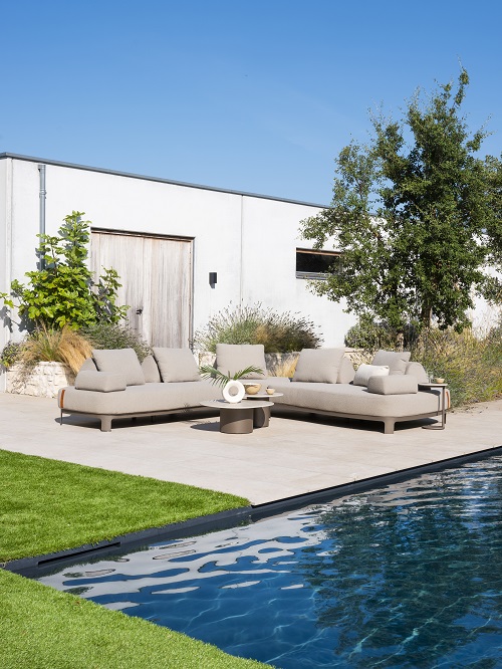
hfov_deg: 32.2
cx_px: 251
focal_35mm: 45
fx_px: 870
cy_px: 334
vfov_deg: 42.1
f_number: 16
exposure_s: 1/200
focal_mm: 57.5
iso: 400
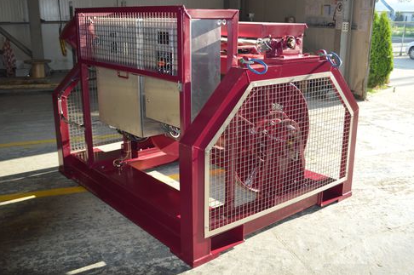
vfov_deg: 35.9
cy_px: 135
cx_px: 210
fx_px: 425
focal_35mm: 37
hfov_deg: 51.9
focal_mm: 24
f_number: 4
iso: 160
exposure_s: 1/125
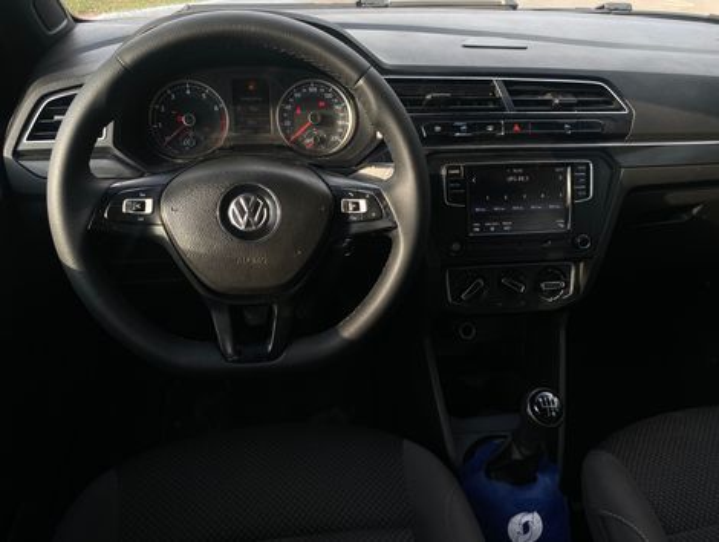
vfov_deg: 53.2
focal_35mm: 26
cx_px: 360
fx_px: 541
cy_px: 271
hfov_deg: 67.2
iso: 32
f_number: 1.8
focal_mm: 4.25
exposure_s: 1/226
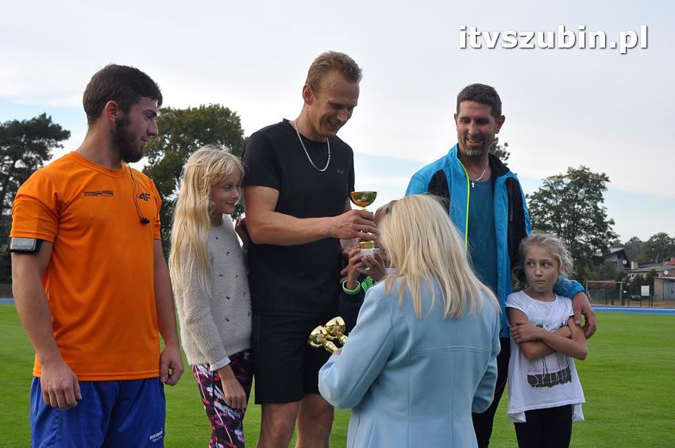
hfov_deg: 33.4
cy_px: 224
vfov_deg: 22.6
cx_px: 338
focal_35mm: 60
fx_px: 1124
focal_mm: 40
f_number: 9
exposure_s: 1/320
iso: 640
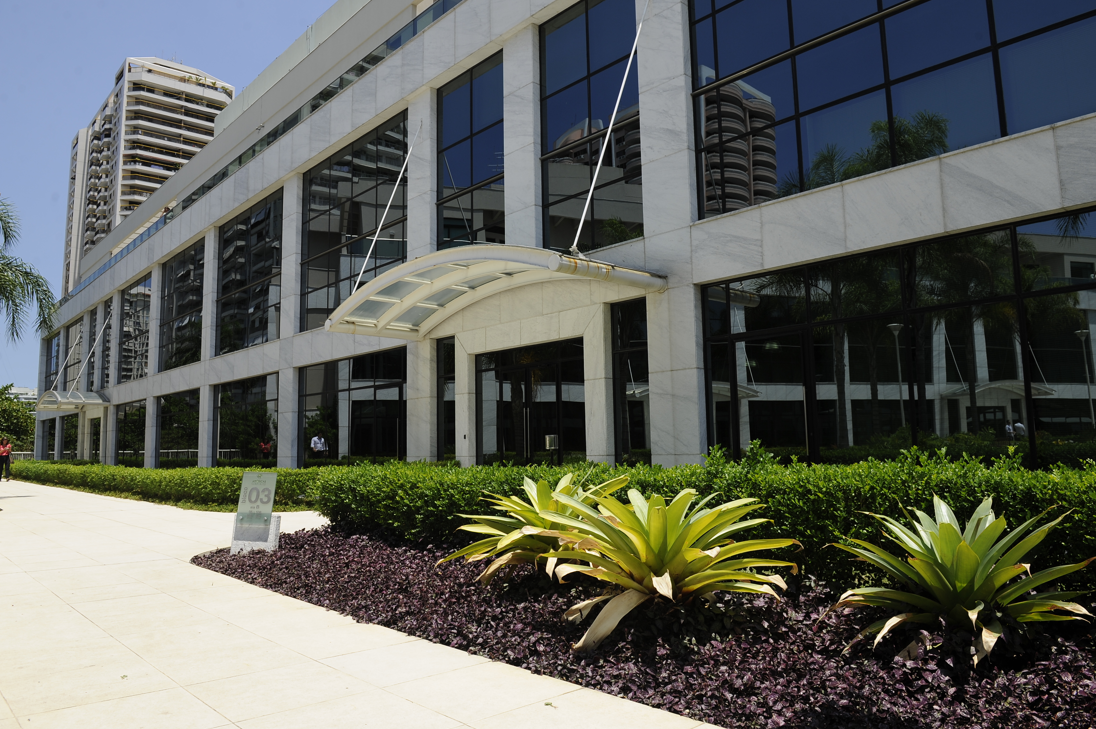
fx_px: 761
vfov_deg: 51.2
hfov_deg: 71.5
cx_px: 562
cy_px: 354
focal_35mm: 25
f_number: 8
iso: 200
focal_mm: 24
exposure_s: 1/500
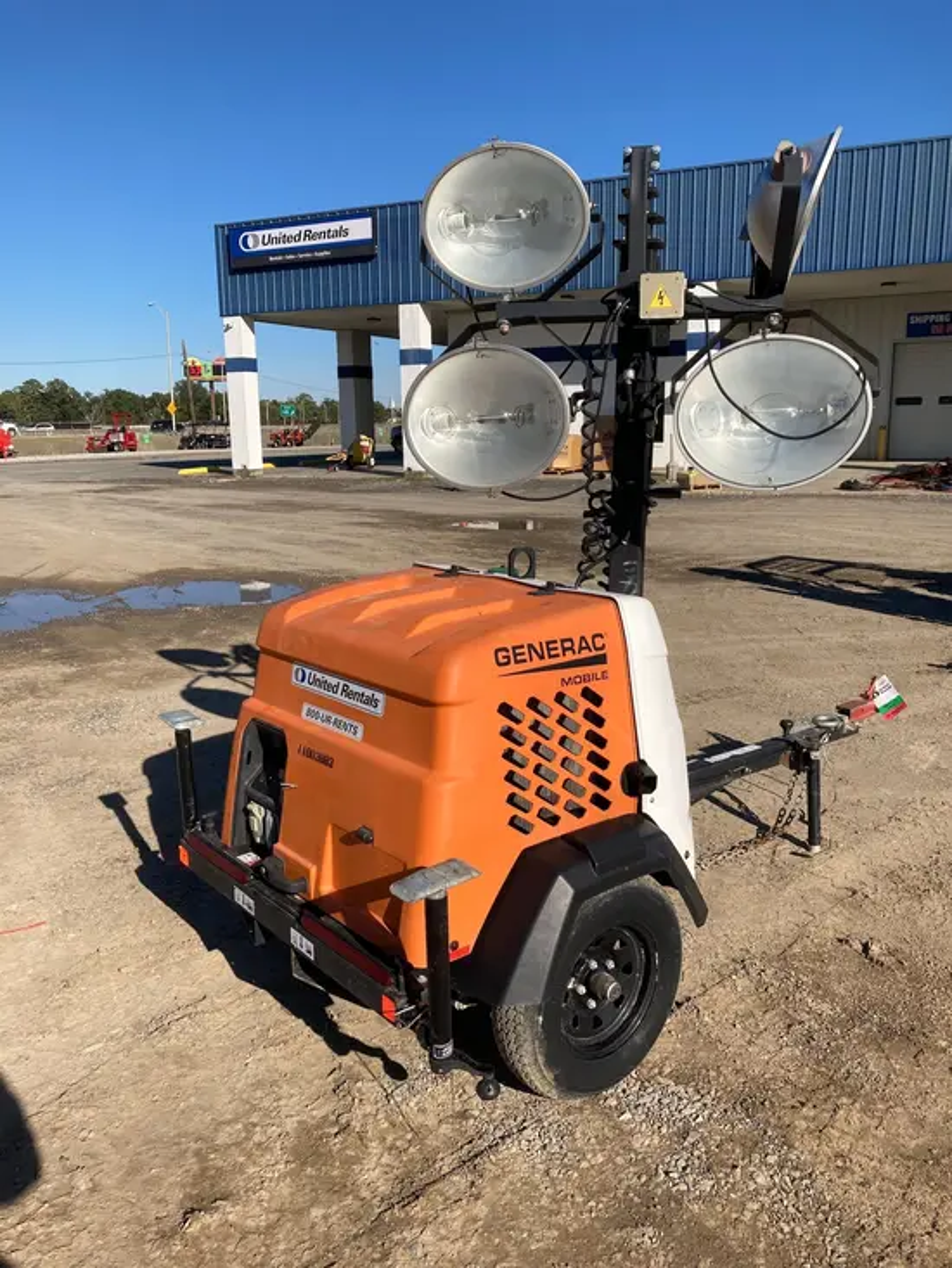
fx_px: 1026
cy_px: 634
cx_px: 476
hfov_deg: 49.8
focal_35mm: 28
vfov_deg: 63.4
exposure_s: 1/2558
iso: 20
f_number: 1.8
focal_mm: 3.99
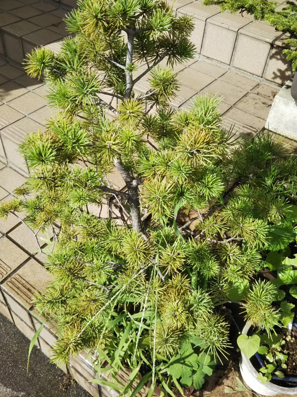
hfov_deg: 45.4
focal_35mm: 31
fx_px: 355
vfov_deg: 58.4
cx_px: 153
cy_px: 195
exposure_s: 1/665
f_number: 2.2
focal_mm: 4
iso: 20
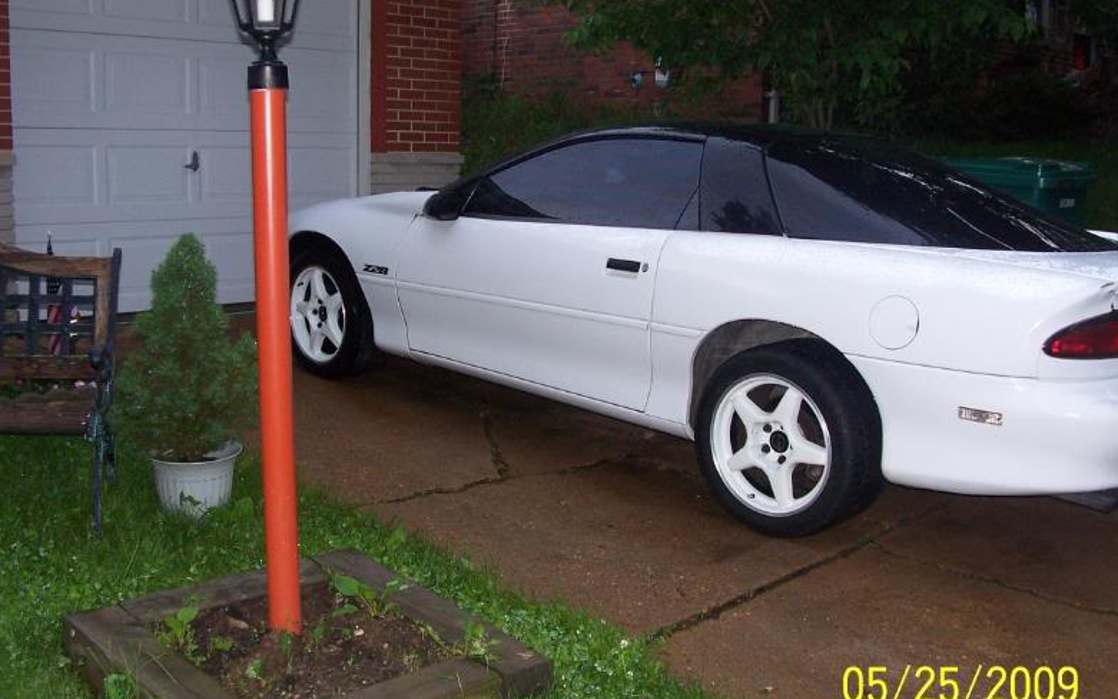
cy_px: 362
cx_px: 571
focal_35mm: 38
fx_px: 1158
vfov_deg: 33.6
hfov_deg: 51.5
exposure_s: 1/60
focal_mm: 6
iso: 140
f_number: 2.8
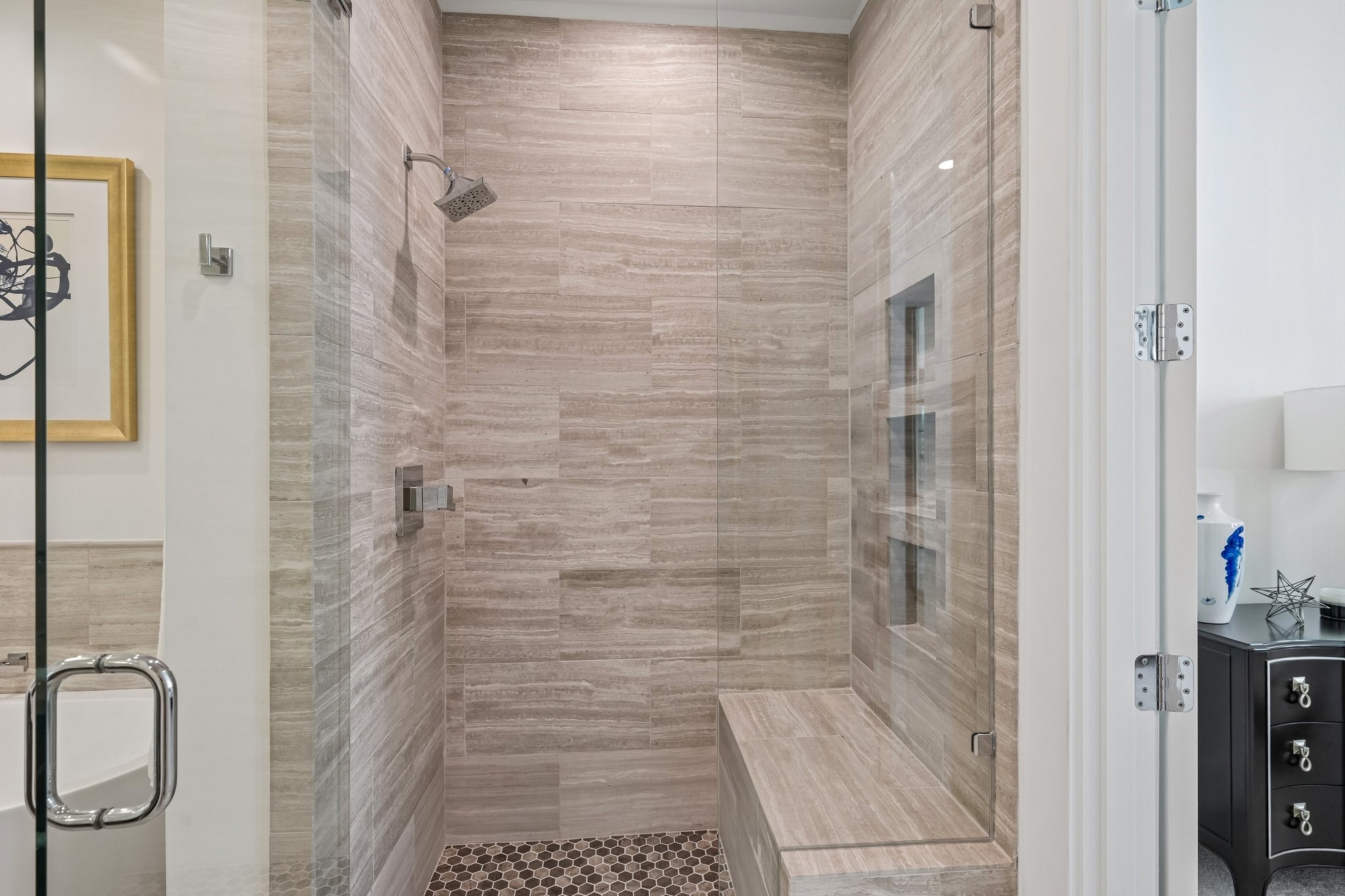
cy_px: 448
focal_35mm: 18
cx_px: 672
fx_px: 654
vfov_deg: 68.9
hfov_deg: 91.6
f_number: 8
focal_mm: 17.5
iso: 400
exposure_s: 1/20
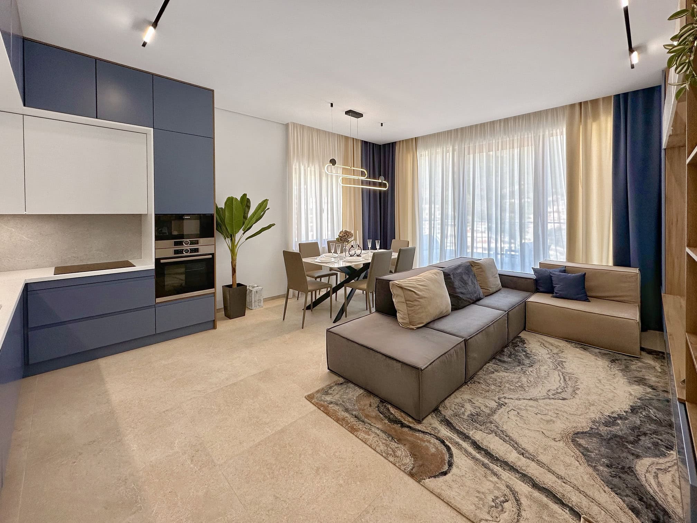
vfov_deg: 85.7
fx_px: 282
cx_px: 348
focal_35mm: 14
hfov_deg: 102.1
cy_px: 262
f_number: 2.2
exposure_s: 1/149
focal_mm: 2.2
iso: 40
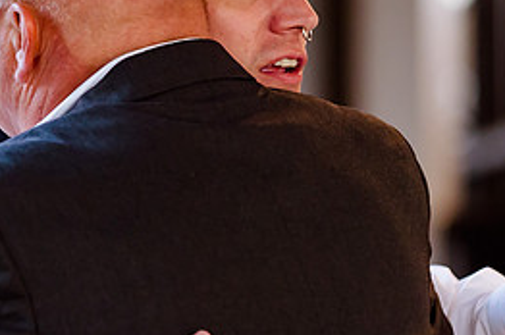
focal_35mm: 409
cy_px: -43
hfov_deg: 5.0
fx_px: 5730
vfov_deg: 3.3
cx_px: 228
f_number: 2.8
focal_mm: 130
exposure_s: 1/400
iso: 800
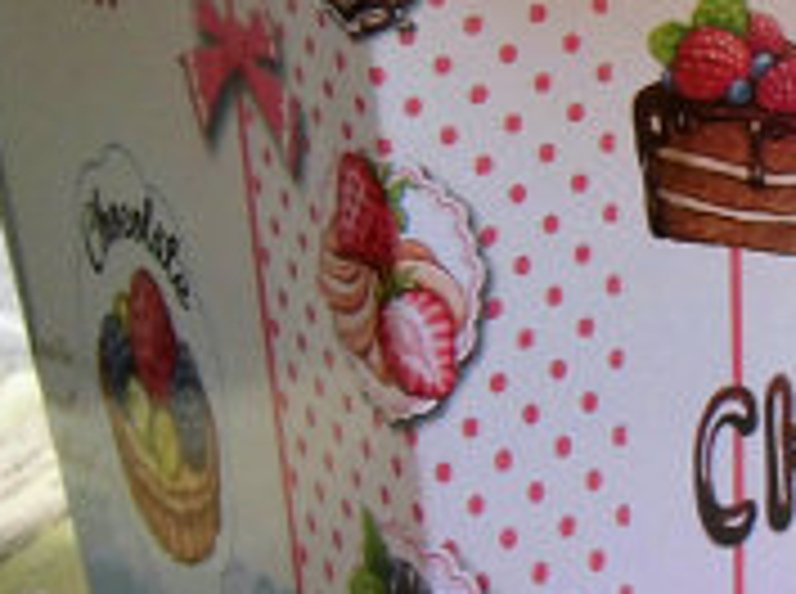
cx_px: 1641
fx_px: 4888
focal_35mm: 213
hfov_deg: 8.7
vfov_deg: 6.9
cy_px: 518
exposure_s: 1/500
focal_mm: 8.3
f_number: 3.4
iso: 100
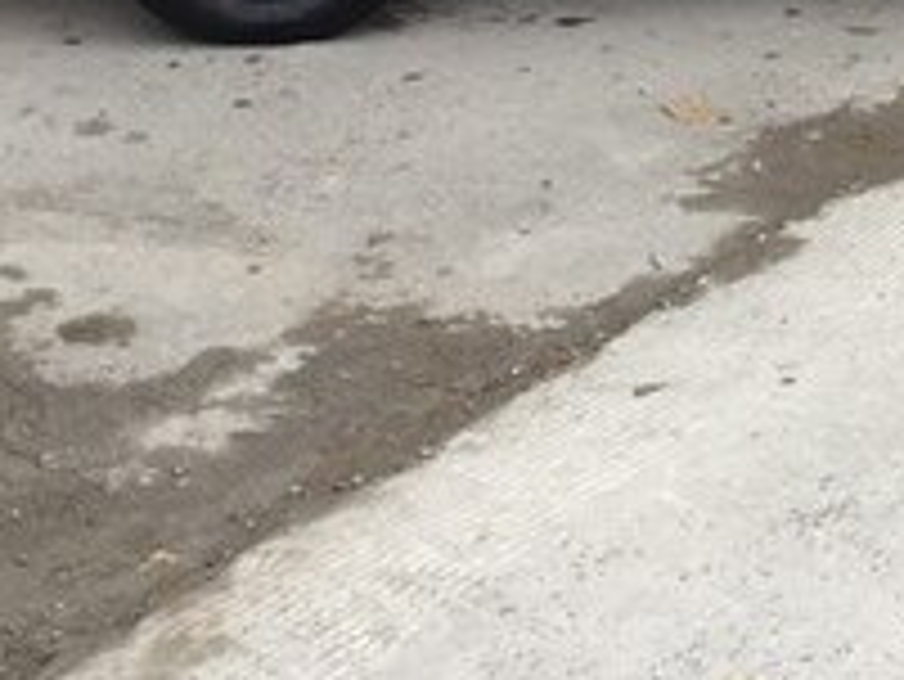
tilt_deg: -11.4
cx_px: 1043
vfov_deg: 14.9
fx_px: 2482
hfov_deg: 19.6
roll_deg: -0.7
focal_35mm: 95
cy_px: -218
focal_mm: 4.15
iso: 32
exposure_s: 1/260
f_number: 2.2
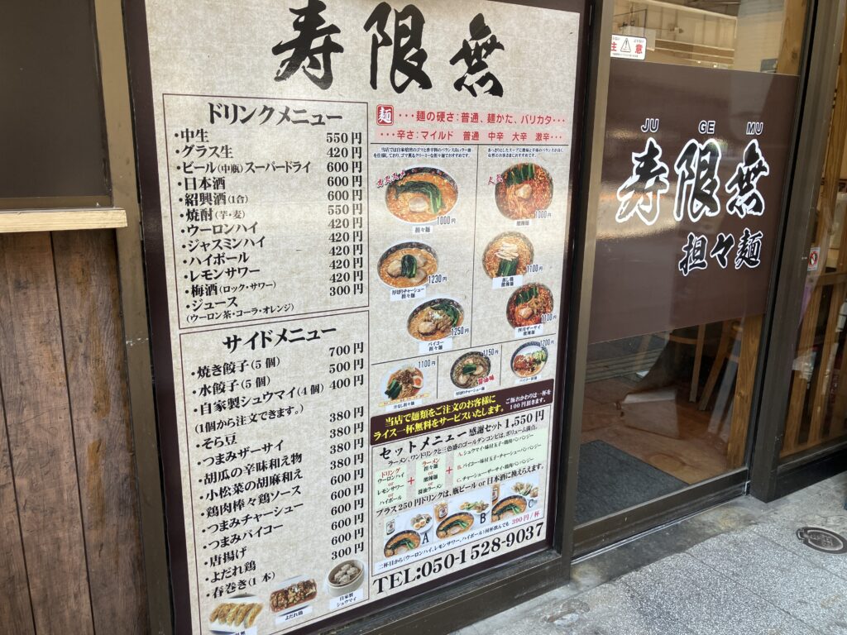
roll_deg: +1.0
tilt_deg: -13.1
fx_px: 685
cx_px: 424
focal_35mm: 28
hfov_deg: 63.4
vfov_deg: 49.7
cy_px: 318
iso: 40
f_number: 1.8
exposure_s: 1/100
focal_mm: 3.99
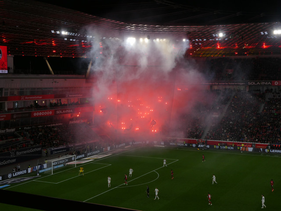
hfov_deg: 38.2
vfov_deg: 29.1
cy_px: 106
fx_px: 406
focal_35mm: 50
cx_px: 140
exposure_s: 1/250
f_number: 4.1
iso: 80
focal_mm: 9
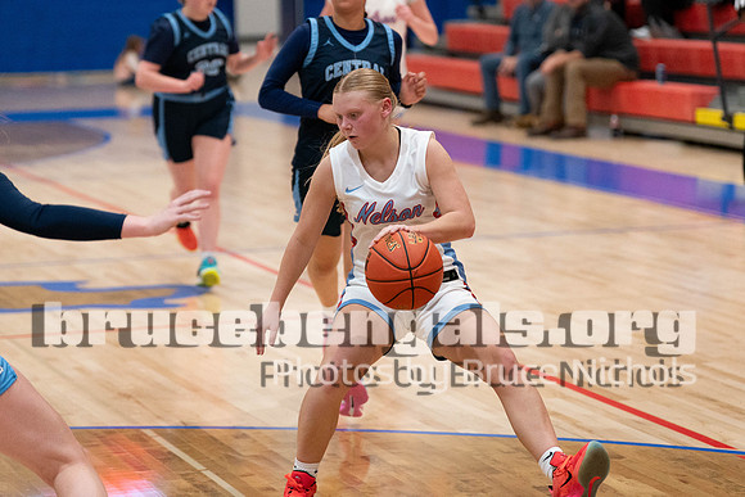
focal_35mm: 153
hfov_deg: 13.4
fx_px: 3164
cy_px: 175
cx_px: 372
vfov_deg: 9.0
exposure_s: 1/1000
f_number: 2.8
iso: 4000
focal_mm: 118
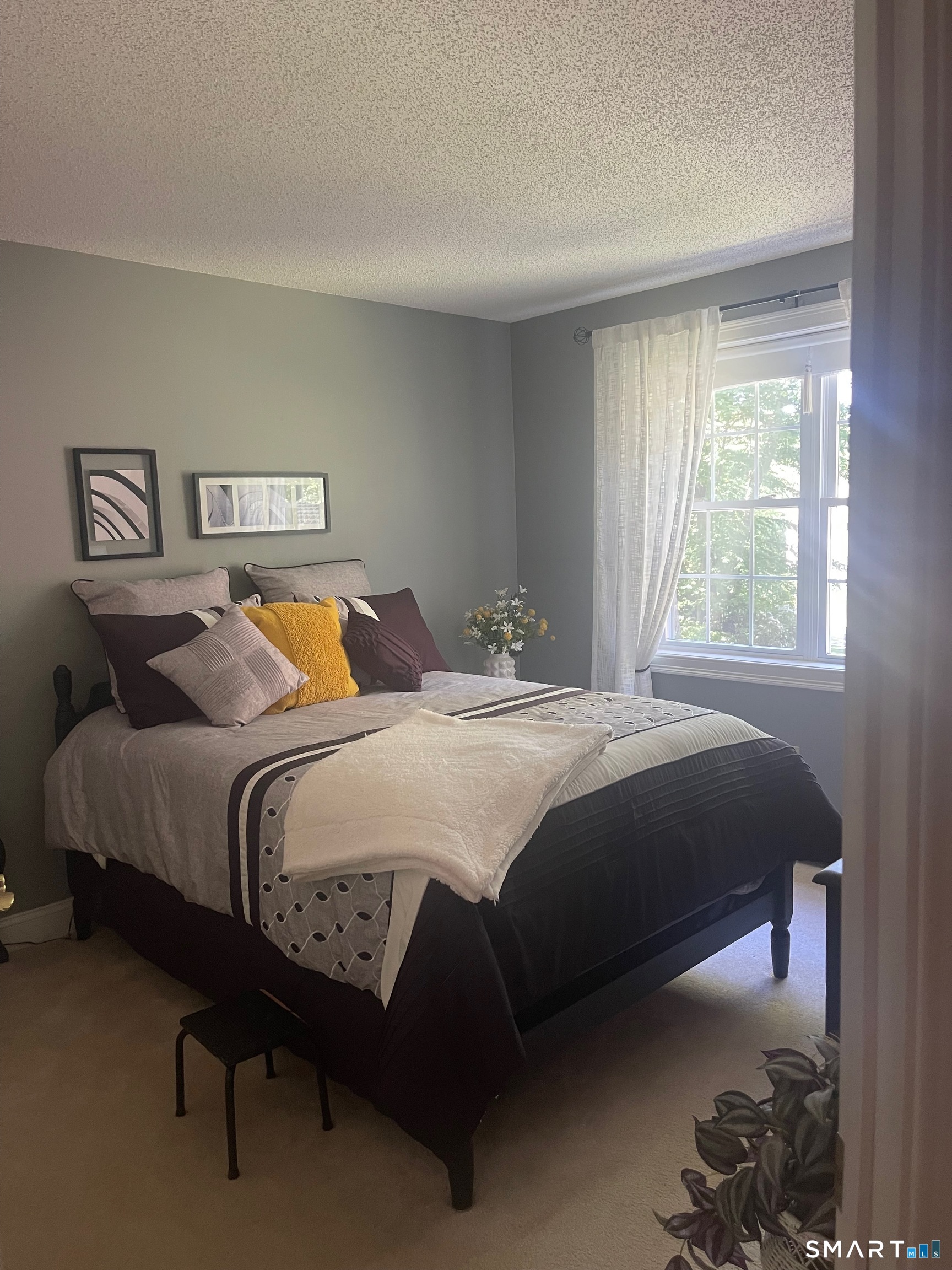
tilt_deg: -6.6
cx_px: 476
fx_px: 917
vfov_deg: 69.4
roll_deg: +2.1
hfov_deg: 54.9
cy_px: 635
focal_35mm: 25
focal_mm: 5.1
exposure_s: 1/60
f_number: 1.6
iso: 250
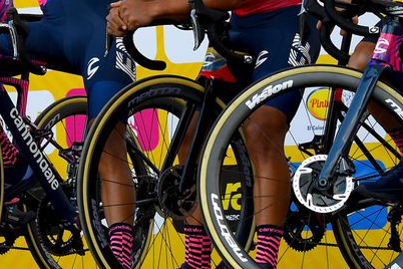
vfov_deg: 3.8
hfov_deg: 5.7
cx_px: 6
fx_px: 4007
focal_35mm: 358
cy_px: -74
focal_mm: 120
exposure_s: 1/800
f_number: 6.3
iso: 1600
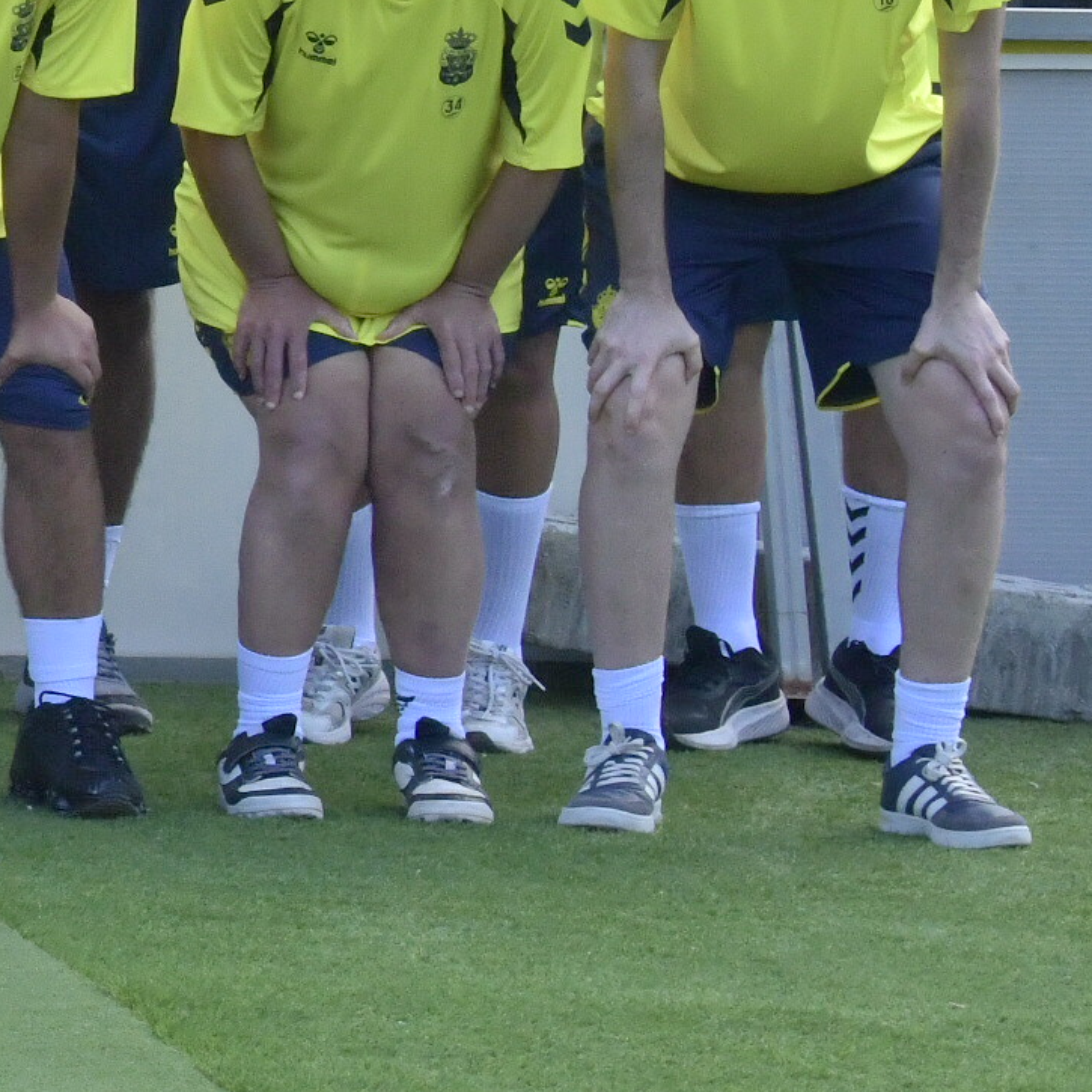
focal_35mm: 315
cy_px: -62
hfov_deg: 5.3
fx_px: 11242
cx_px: -1741
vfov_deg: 5.5
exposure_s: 1/250
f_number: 18
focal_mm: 70
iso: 800
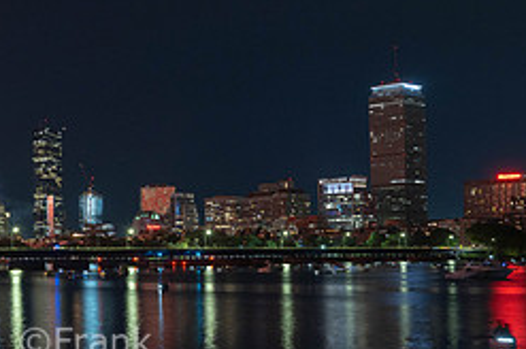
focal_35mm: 66
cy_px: 242
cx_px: -96
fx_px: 963
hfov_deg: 27.2
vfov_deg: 20.5
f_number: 8
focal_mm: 24
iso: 200
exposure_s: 4
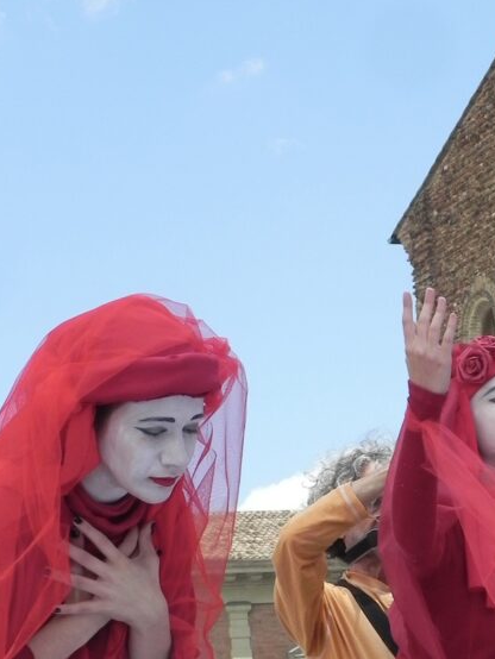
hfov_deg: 9.5
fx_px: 2991
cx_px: 337
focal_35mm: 157
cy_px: 545
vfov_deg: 12.5
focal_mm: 15.1
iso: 160
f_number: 6.3
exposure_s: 1/344
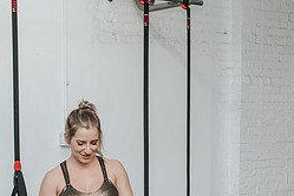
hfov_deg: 23.6
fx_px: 702
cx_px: 106
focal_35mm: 86
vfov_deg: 15.5
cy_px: 211
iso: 800
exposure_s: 1/200
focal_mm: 35
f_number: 3.2
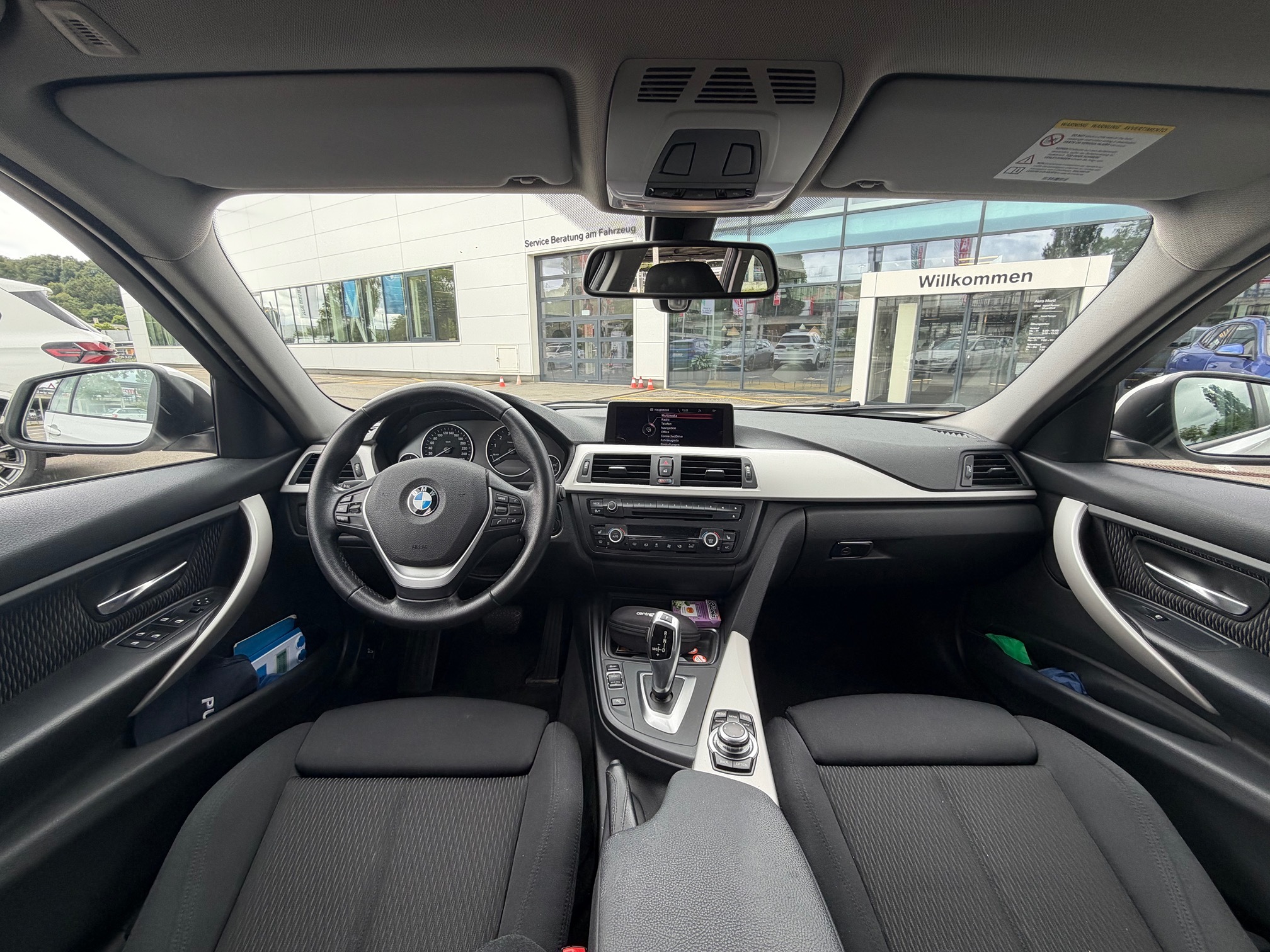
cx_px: 635
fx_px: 514
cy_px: 476
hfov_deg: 102.1
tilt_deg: -13.9
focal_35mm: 14
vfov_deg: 85.7
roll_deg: +0.9
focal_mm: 2.22
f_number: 2.2
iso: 40
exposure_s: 1/133
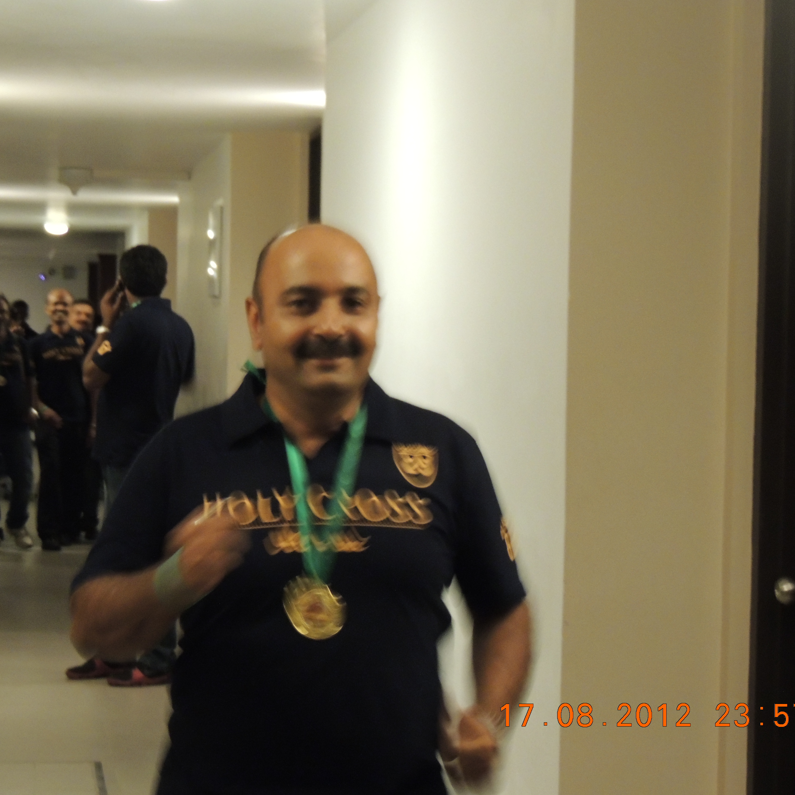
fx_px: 2624
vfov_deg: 17.2
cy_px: 398
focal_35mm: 101
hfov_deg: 17.2
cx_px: 324
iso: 800
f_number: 4
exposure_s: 1/8
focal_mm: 15.1
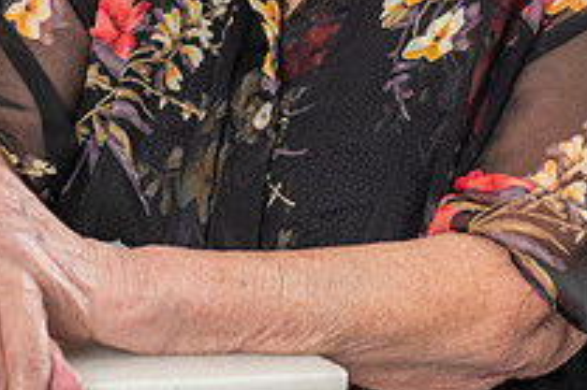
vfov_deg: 6.3
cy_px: -81
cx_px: 260
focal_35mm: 217
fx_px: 3535
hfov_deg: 9.5
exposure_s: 1/125
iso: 200
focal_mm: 62
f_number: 5.6
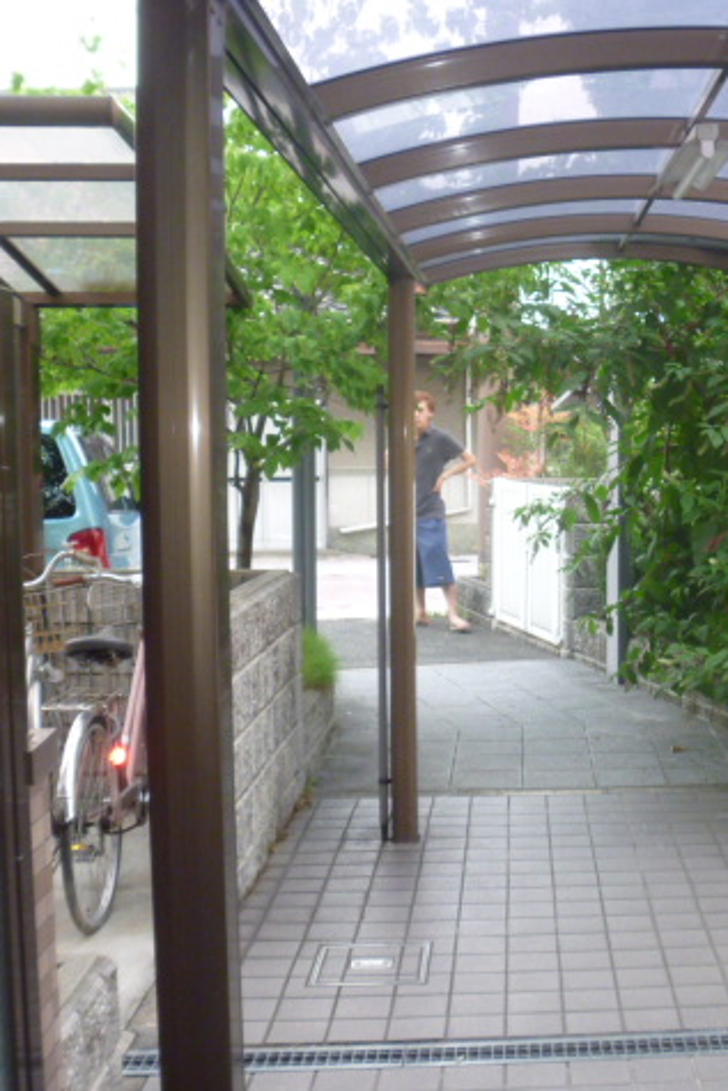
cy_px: 544
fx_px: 1485
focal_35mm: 49
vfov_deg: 40.3
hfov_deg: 26.4
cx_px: 682
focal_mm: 6.3
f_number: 3.5
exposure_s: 1/30
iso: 250
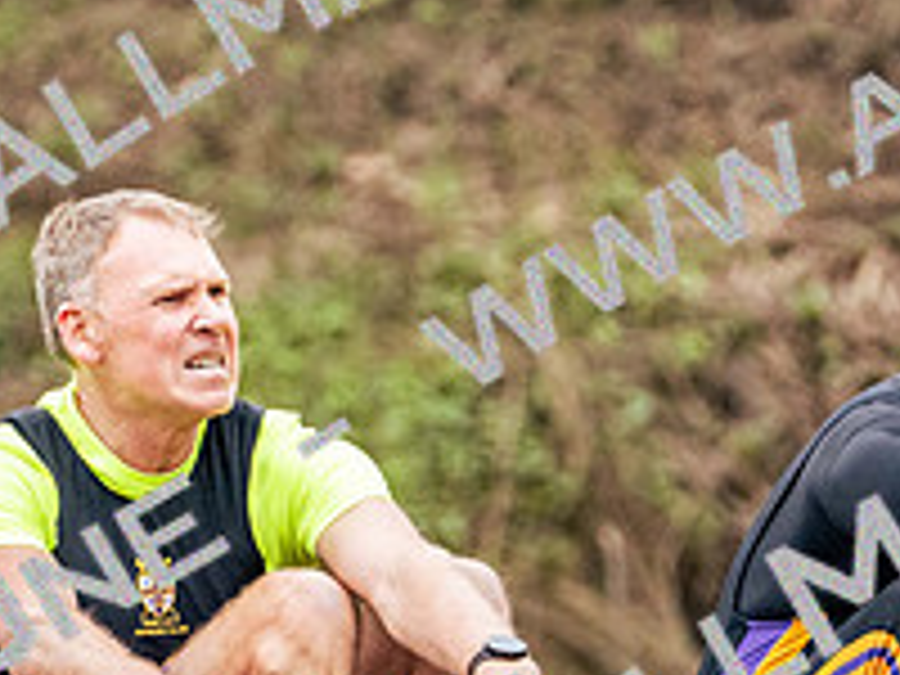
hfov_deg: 1.7
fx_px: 30965
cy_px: 461
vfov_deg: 1.2
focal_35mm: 1191
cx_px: 94
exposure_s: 1/2000
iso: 6400
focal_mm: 426
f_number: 6.3
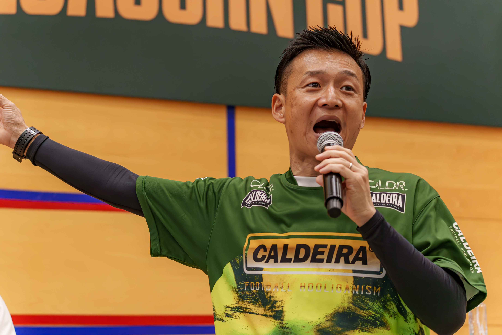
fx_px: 1130
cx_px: 233
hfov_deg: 25.0
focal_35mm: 81
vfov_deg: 16.9
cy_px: 163
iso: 6400
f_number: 4.5
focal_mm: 70
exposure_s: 1/1000
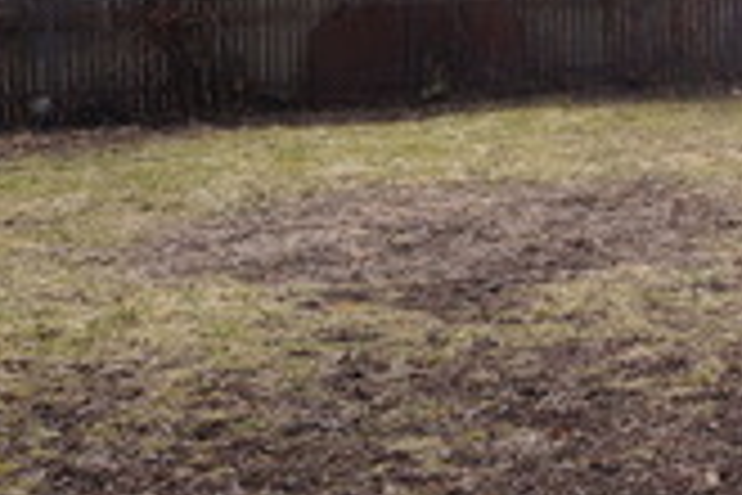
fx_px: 2039
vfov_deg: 13.5
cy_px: -56
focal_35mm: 99
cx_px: 931
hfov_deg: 19.2
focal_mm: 17
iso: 200
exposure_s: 1/125
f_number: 16
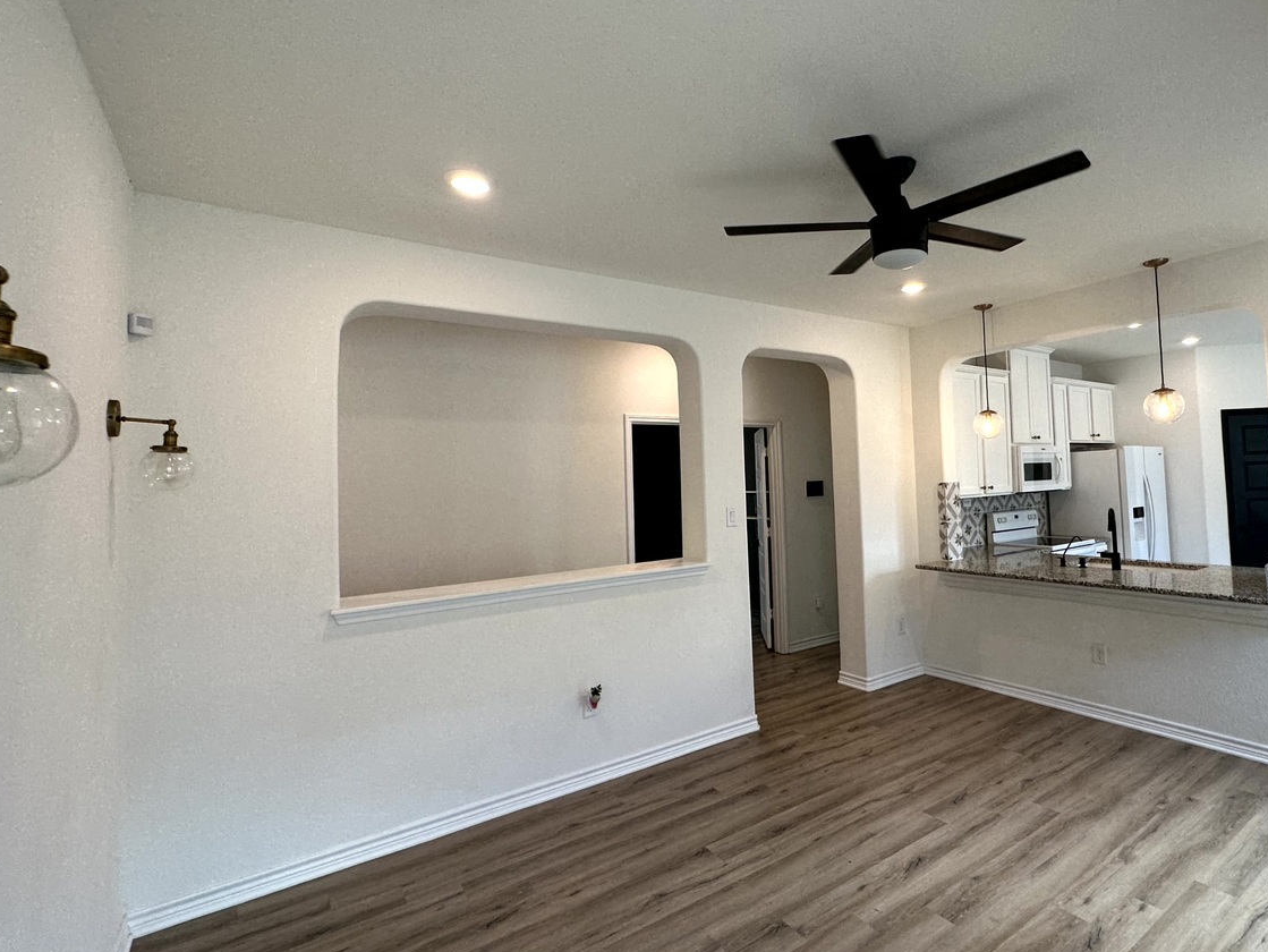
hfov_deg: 86.6
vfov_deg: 71.5
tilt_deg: +5.5
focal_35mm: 18
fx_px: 660
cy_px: 445
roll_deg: +1.8
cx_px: 764
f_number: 2.2
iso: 125
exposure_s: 1/120
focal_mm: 2.22
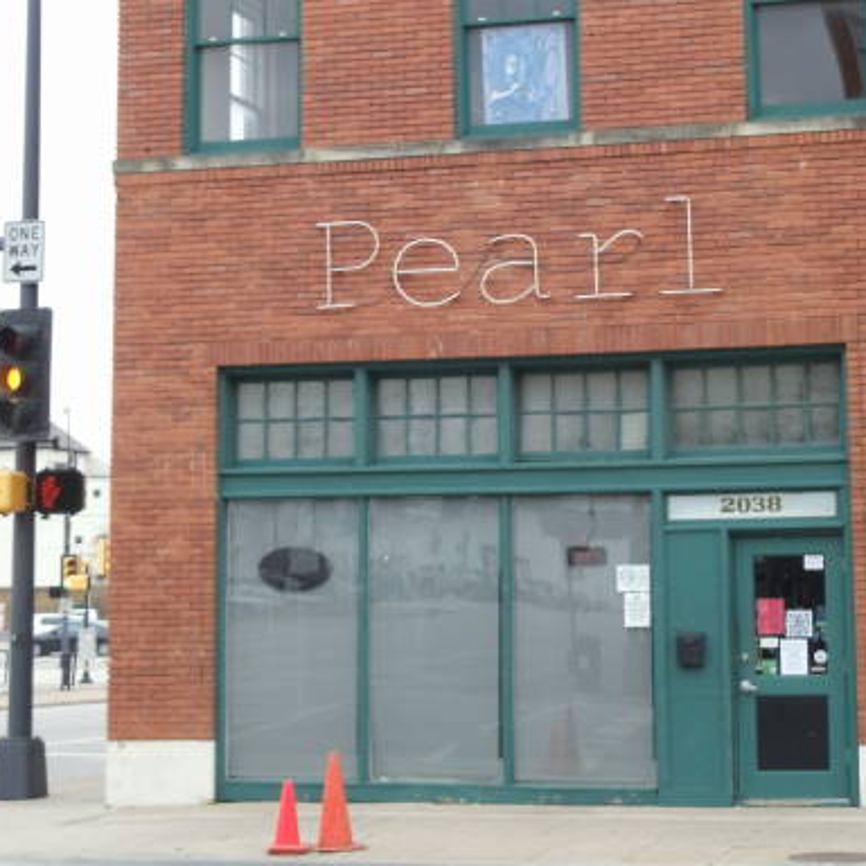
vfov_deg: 15.9
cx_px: 514
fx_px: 3085
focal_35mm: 109
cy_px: 235
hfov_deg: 16.0
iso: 200
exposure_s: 1/200
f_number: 4.4
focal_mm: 10.12
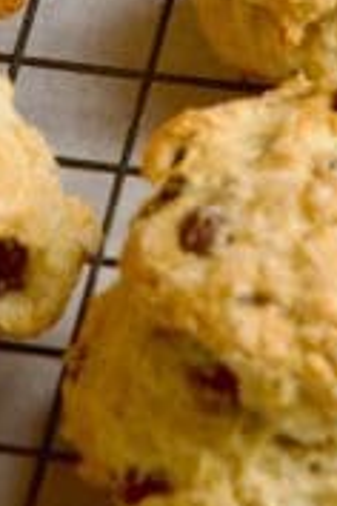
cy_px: -120
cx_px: 163
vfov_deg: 7.8
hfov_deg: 5.3
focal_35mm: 260
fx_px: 3651
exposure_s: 1/160
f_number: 11
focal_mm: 85
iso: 1600
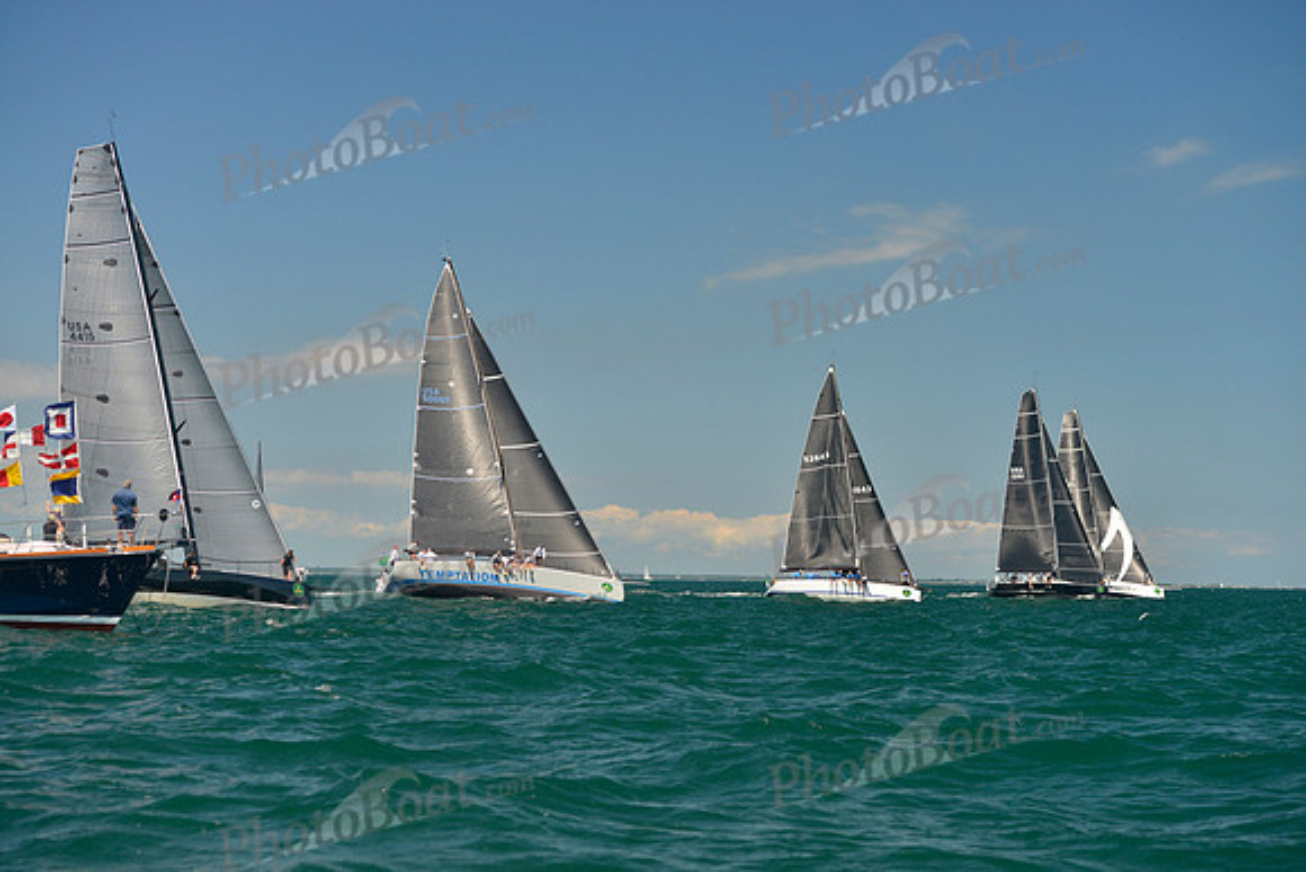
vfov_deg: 19.5
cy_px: 436
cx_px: 653
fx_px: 2540
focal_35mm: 70
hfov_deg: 28.8
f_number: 4.5
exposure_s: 1/1600
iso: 400
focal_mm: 70
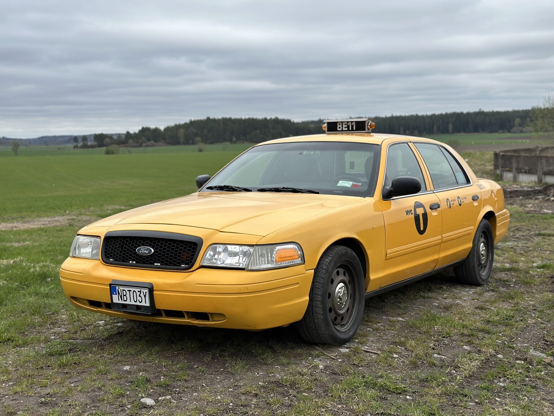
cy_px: 208
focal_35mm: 48
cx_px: 277
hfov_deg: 39.7
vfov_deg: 30.3
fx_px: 768
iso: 100
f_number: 1.78
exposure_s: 1/4184
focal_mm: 6.86
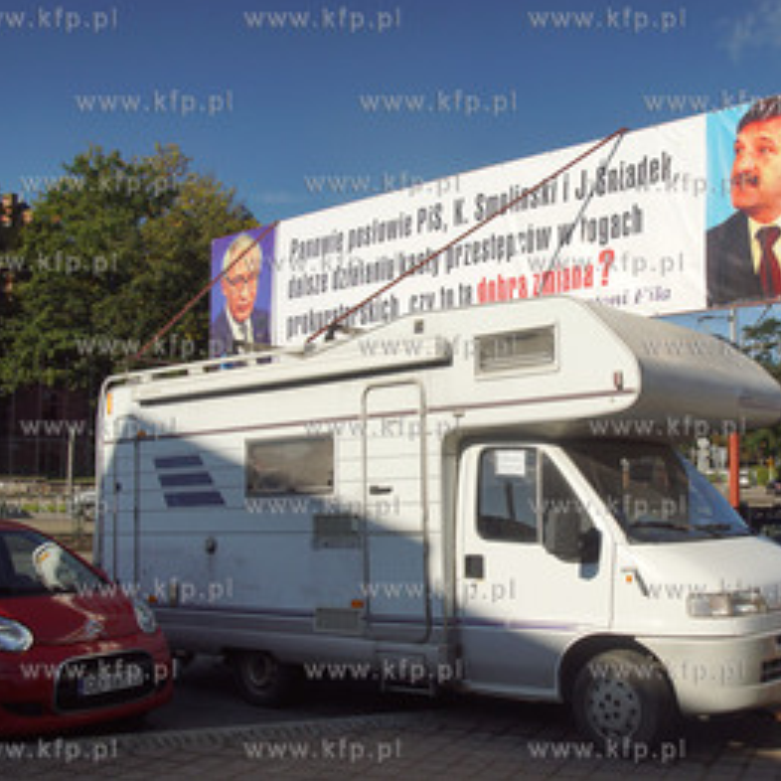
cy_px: 386
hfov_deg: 42.1
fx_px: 996
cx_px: 543
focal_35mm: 39
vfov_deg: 42.8
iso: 160
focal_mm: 20
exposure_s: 1/400
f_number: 8
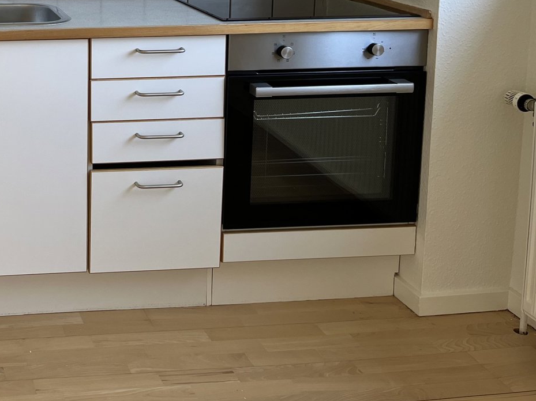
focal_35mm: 56
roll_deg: +0.9
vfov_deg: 24.6
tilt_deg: -7.7
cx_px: -39
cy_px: -22
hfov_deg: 31.0
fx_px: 867
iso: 40
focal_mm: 5.1
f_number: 1.6
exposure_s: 1/121
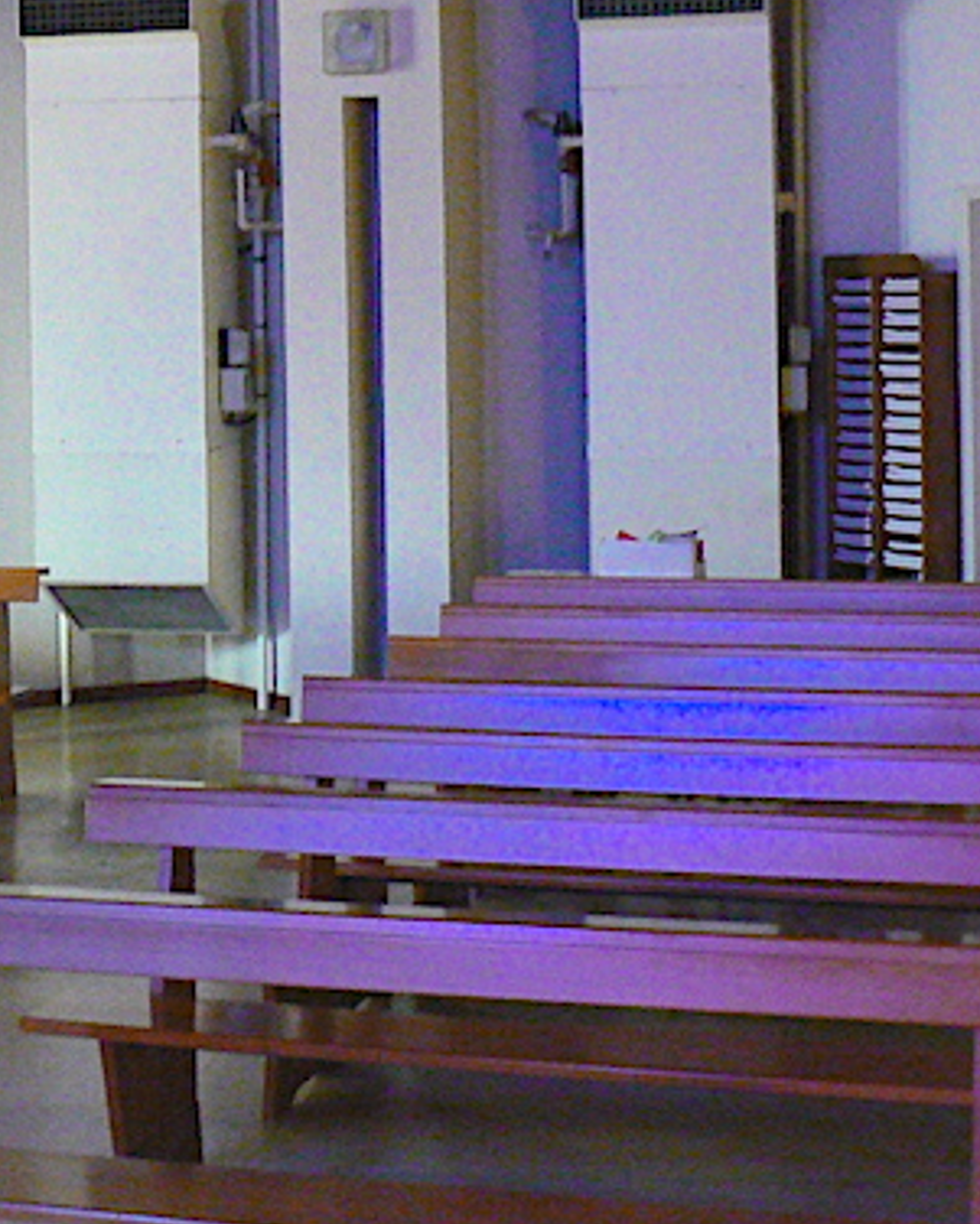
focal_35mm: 84
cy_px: 243
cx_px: -270
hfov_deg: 17.3
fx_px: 3044
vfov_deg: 22.4
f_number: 2.8
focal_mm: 6
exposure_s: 1/15
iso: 200
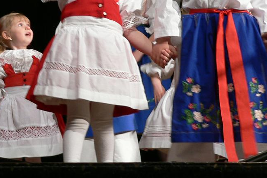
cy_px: 14
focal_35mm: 117
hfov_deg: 17.5
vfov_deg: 11.6
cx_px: 126
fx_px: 868
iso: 100
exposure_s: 1/20
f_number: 2.8
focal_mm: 10.2
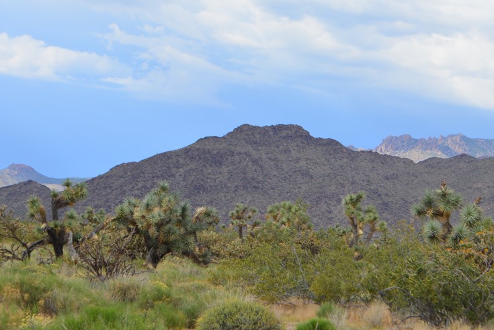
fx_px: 1671
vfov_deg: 11.3
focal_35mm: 122
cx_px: 278
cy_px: 194
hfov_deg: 16.8
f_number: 10
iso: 200
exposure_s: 1/250
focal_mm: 55
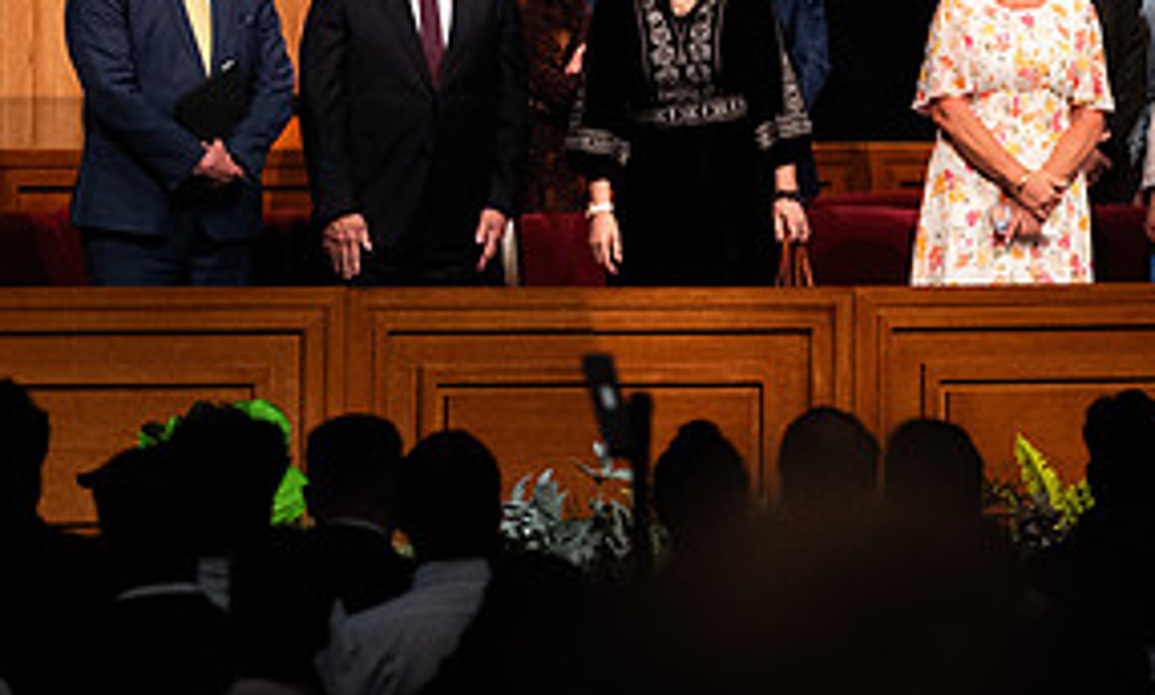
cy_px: 5
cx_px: 289
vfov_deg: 2.6
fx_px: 15263
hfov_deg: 4.3
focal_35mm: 490
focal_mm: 200
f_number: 3.2
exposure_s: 1/200
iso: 4000
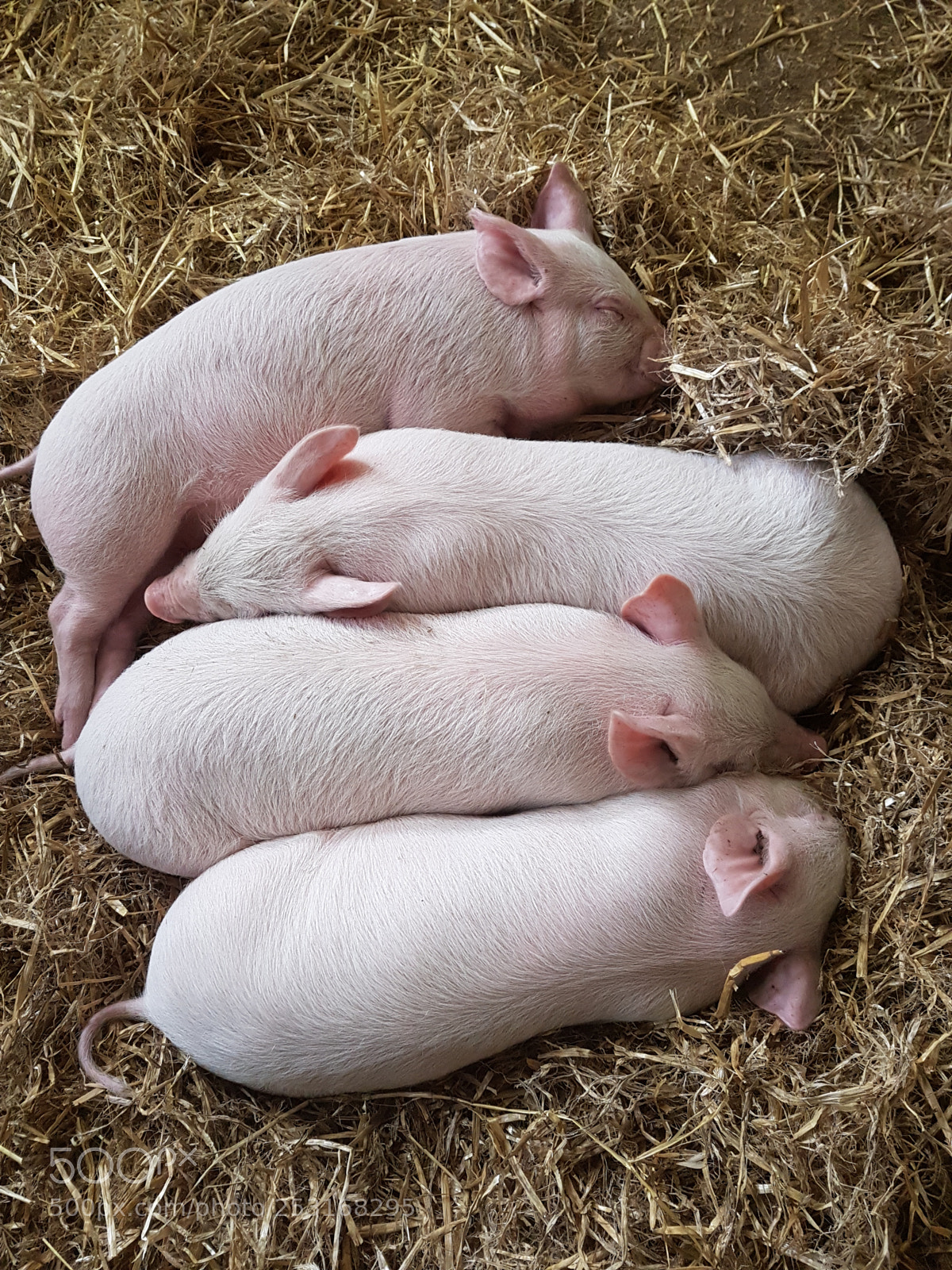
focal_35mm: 26
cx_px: 476
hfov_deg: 53.1
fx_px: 953
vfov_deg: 67.3
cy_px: 635
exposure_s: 1/25
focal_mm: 4.2
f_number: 1.7
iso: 160
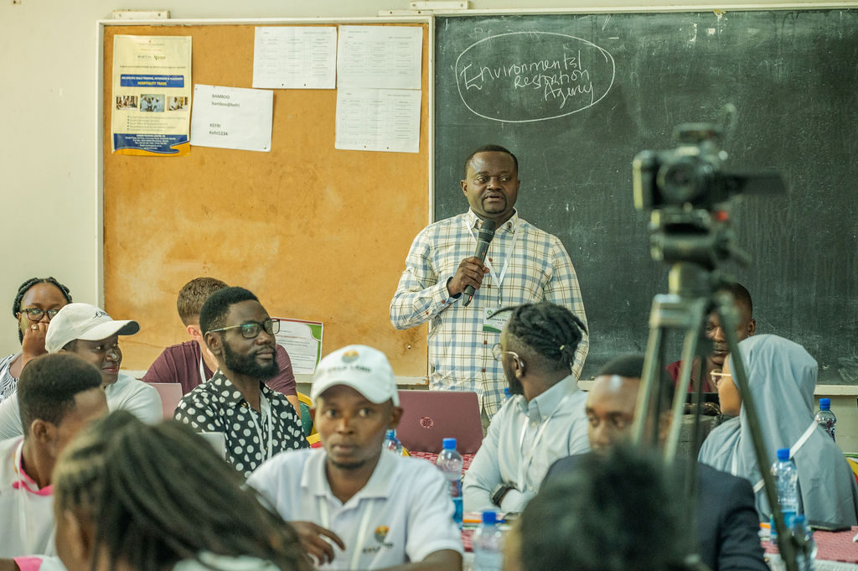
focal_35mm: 122
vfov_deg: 11.2
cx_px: 429
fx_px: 2897
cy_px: 286
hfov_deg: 16.8
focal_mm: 120
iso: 3200
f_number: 4.5
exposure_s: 1/100
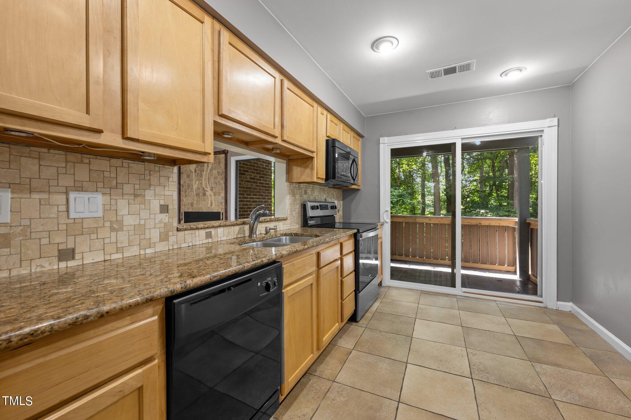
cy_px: 210
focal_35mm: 14
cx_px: 316
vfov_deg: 81.2
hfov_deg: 104.3
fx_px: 245
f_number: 8
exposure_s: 1.3
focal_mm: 14
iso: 200
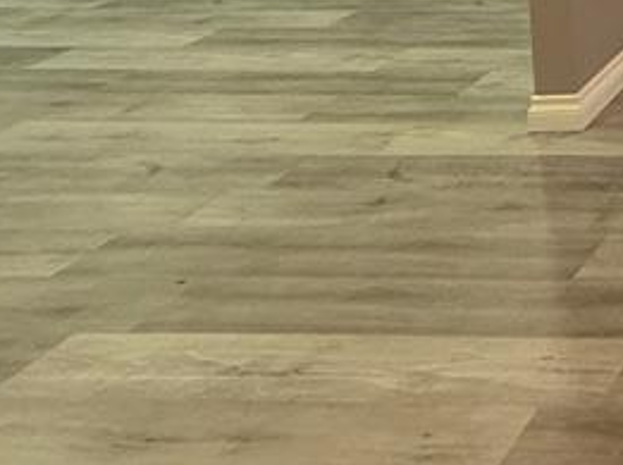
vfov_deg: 21.7
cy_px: -250
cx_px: 1081
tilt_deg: -5.8
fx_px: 988
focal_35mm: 55
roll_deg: -0.6
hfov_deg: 22.7
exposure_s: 1/120
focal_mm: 2.22
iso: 250
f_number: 2.2
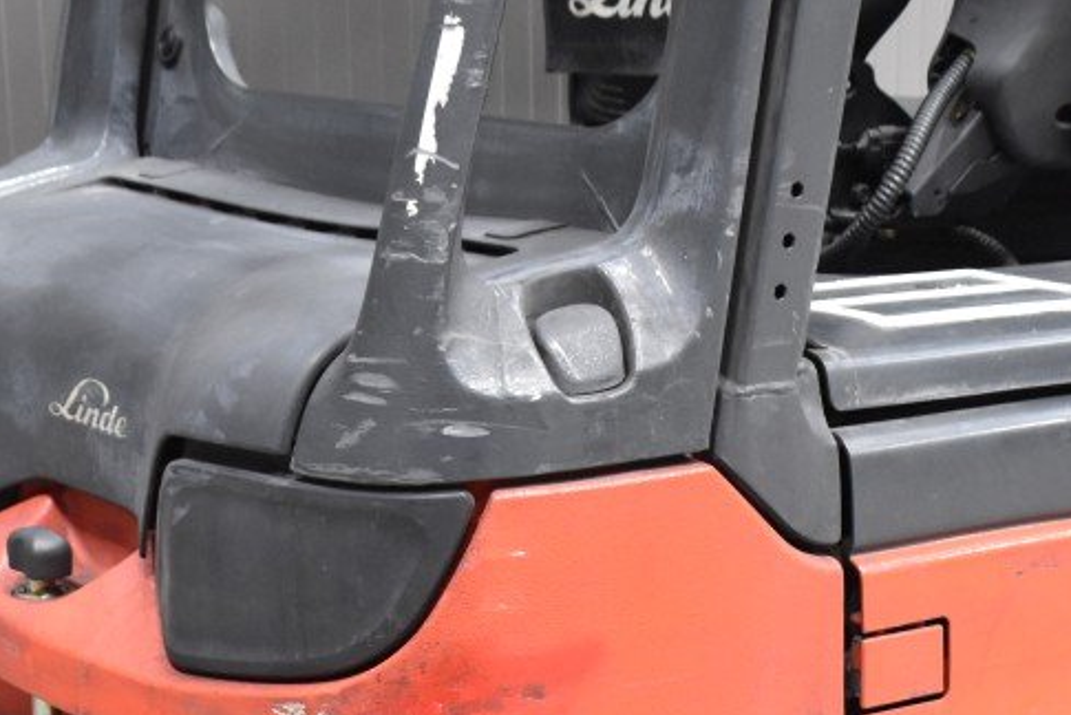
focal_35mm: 89
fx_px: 2649
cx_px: 545
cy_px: 790
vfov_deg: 15.0
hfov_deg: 22.9
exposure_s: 1/25
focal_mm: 24
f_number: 4.5
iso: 1600
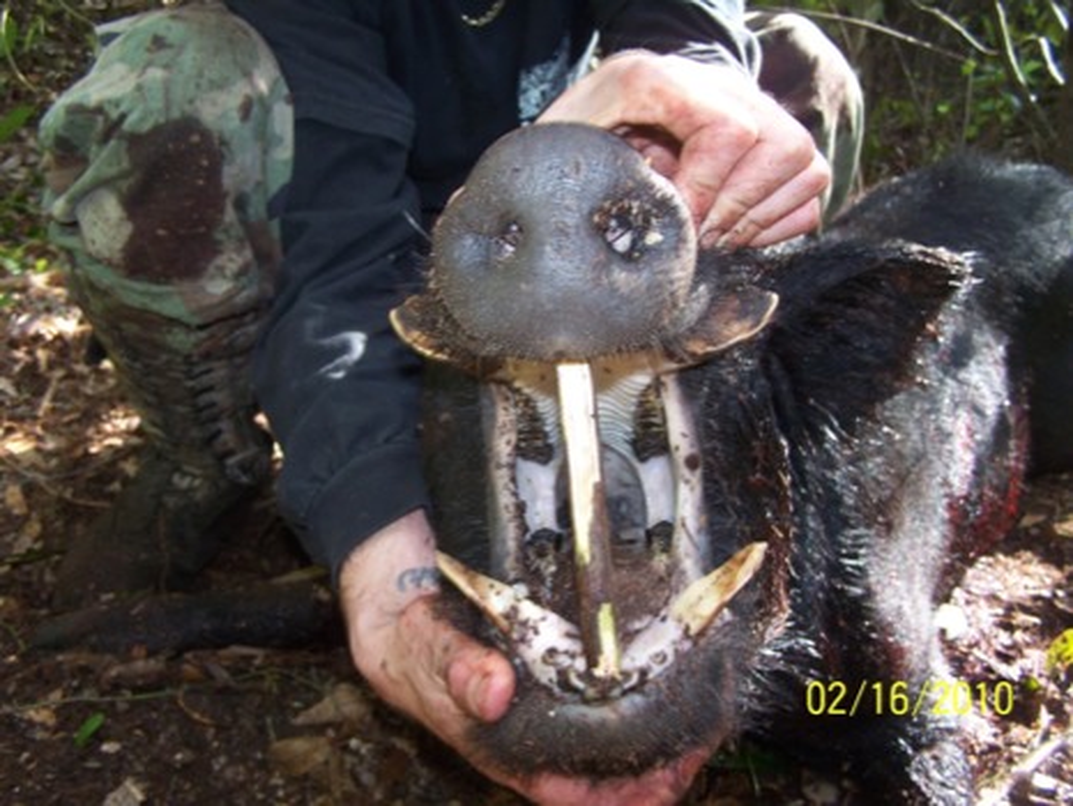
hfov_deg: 49.0
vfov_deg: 37.8
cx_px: 536
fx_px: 1179
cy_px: 403
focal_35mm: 38
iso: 80
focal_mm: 6.3
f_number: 2.8
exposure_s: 1/60
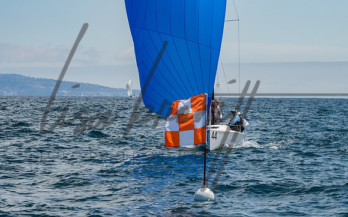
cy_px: 102
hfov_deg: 11.2
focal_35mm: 186
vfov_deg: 7.0
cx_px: 208
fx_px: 1766
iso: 640
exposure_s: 1/1250
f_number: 14
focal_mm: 102
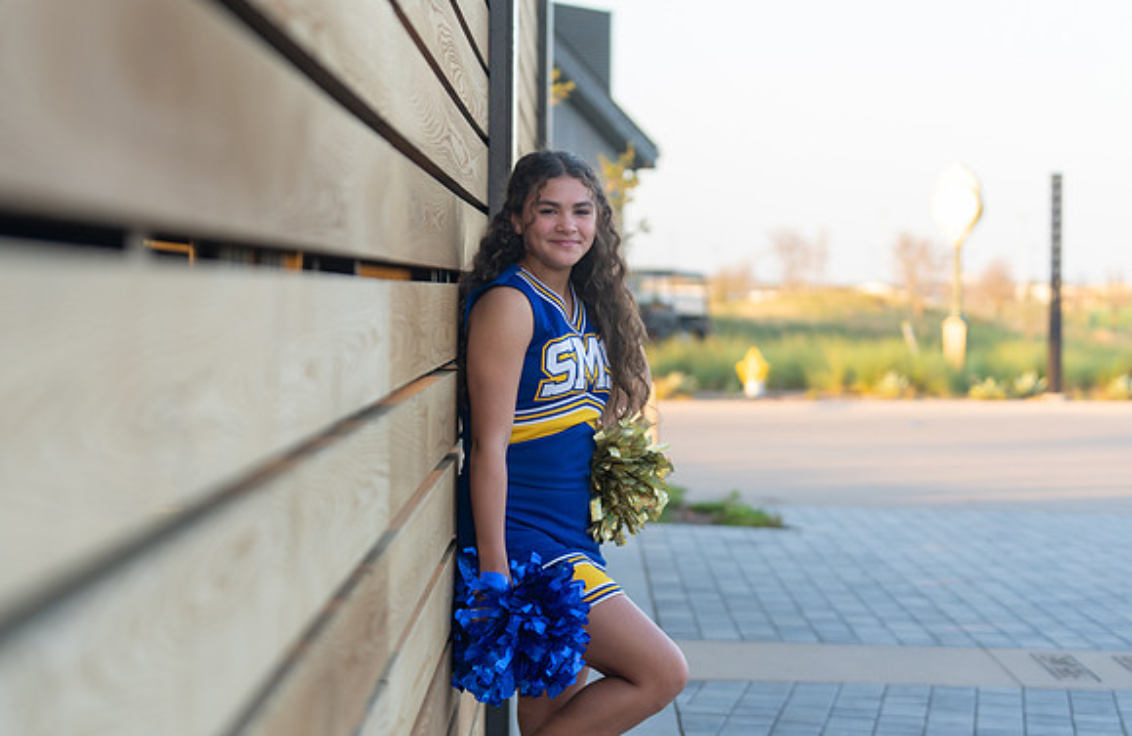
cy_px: 378
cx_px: 566
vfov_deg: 18.0
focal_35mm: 74
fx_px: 2323
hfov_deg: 27.4
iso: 320
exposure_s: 1/320
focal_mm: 70
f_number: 2.8
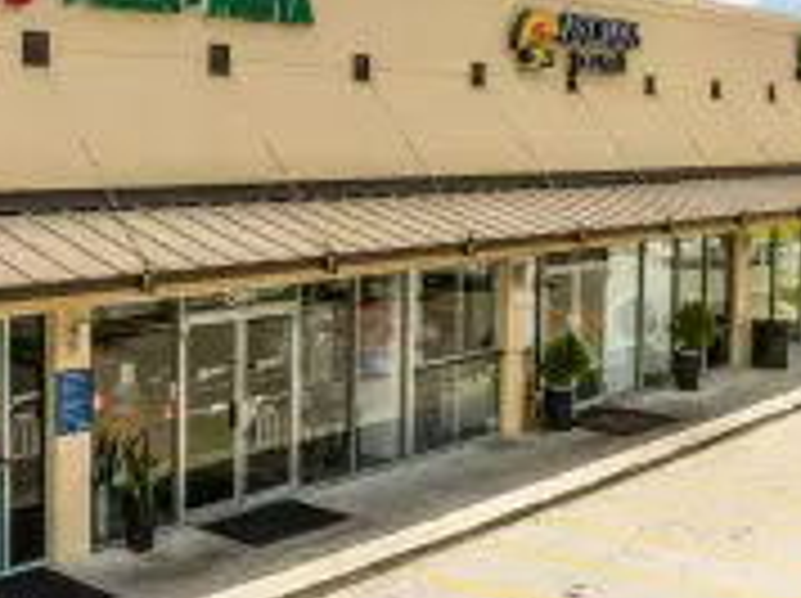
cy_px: 193
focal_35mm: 54
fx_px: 1248
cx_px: 104
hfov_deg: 33.9
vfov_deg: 26.8
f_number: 11
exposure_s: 1/160
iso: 100
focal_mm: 12.29
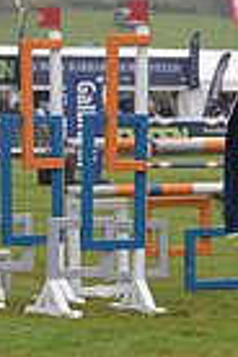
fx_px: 2915
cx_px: 574
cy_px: 136
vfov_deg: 7.0
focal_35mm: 294
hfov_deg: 4.6
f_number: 5.6
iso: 640
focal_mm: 70
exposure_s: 1/800
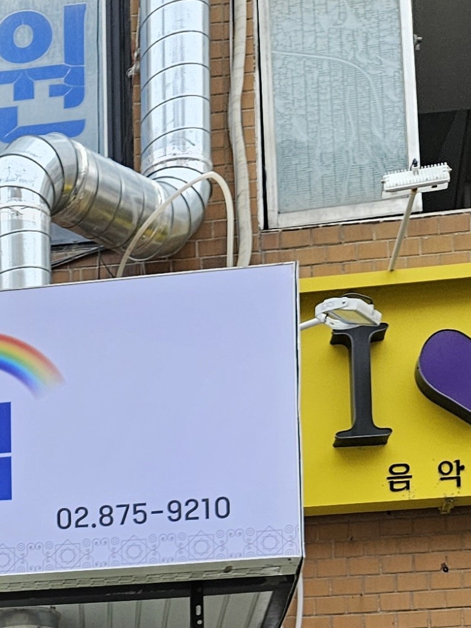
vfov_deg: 18.5
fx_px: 1669
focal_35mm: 92
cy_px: 981
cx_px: -183
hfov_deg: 15.1
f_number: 1.8
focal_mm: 5.4
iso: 80
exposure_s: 1/719
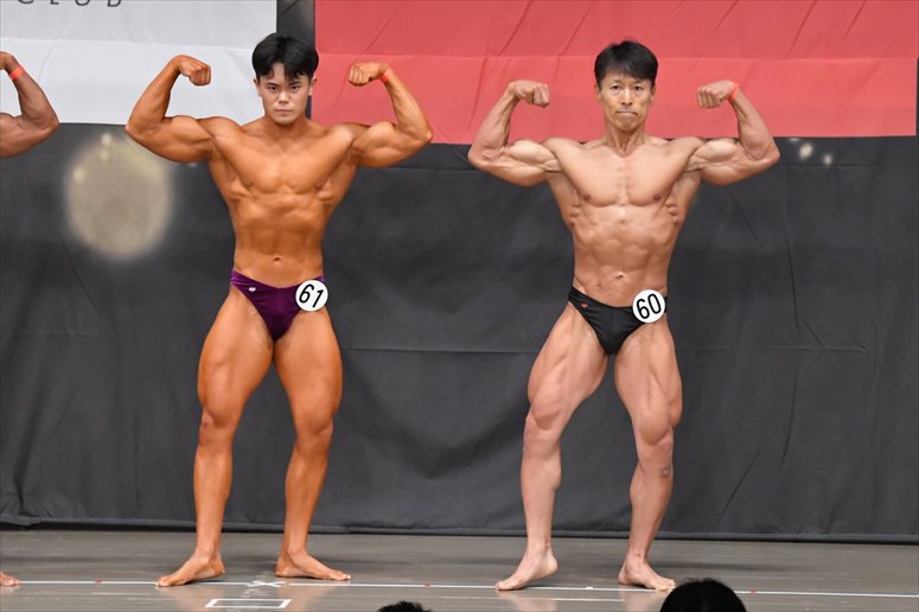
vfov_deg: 5.7
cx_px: 460
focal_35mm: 240
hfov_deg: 8.6
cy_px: 306
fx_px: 6124
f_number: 5.6
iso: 6400
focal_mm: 160
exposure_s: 1/400
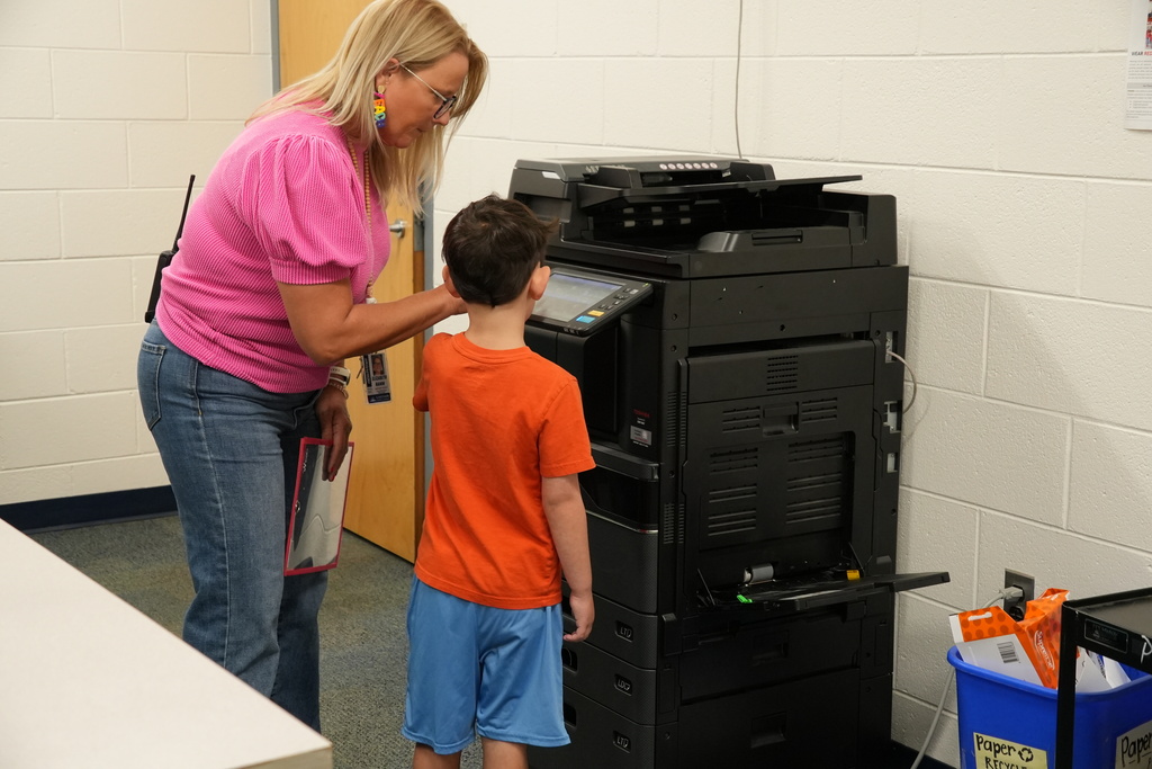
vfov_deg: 23.8
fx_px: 1824
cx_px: 576
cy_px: 384
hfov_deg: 35.0
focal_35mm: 57
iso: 2500
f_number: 5.6
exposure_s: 1/100
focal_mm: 38
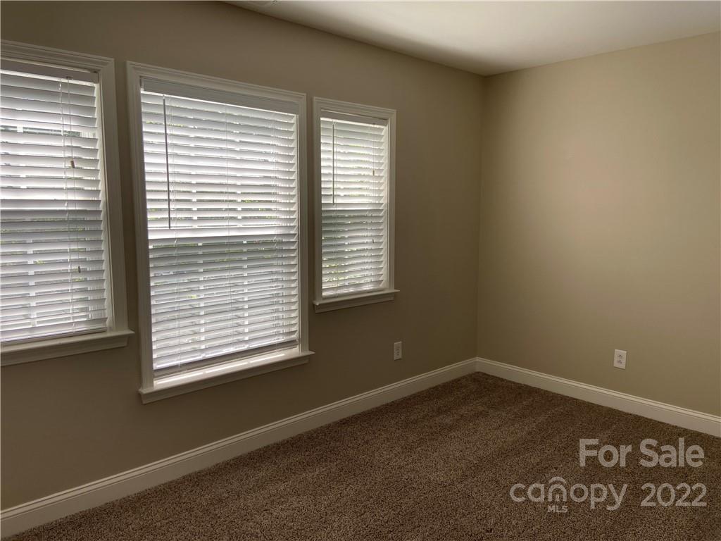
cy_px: 270
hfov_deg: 67.3
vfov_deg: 53.1
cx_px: 360
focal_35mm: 26
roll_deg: +0.0
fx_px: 542
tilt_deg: -6.8
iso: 32
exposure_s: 1/209
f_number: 1.8
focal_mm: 4.25
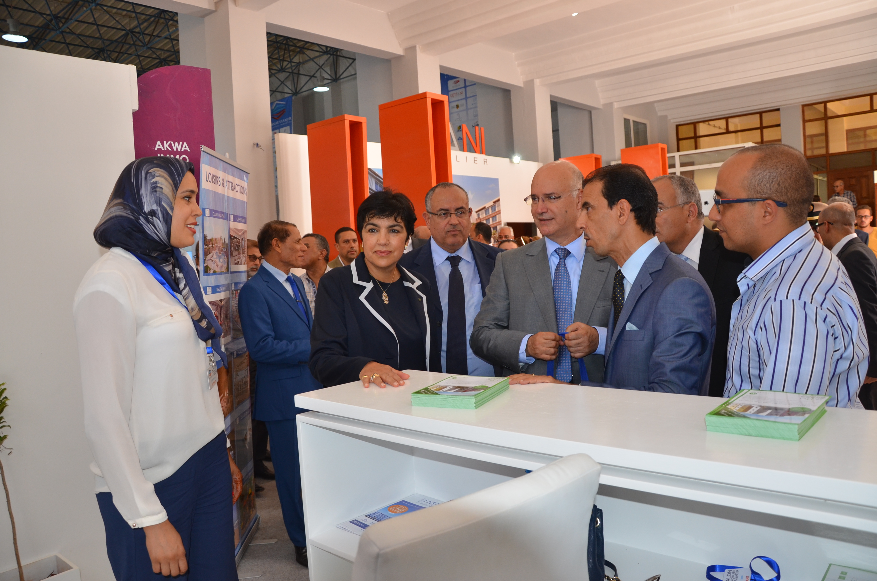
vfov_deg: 47.7
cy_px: 290
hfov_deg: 67.5
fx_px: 656
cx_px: 438
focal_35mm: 27
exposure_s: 1/60
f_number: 3.5
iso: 500
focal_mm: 18
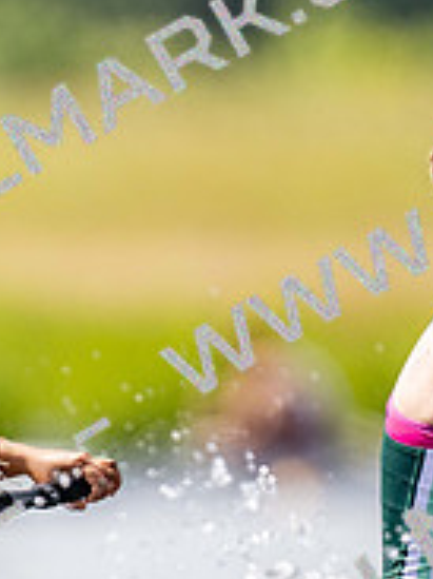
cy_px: 448
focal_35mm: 1827
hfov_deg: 0.8
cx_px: -70
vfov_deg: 1.1
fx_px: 30507
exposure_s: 1/2500
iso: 220
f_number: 4
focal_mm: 600
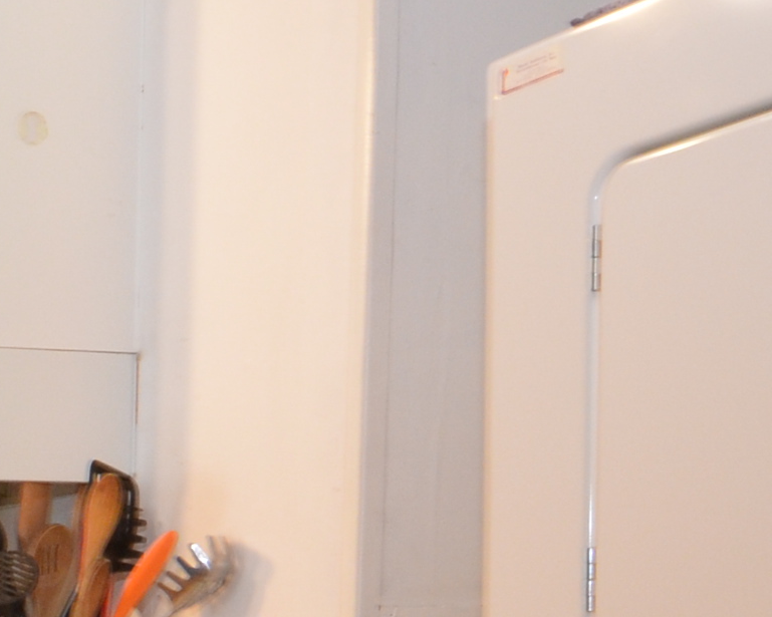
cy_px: 882
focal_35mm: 81
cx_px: -666
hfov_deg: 18.1
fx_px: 1850
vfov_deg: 17.3
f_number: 9
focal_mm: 12
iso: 800
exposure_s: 1/6
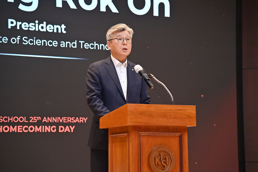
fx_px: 752
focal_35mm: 105
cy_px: 86
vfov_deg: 13.0
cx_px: 129
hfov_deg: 19.5
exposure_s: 1/200
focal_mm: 105
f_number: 4.5
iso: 1000
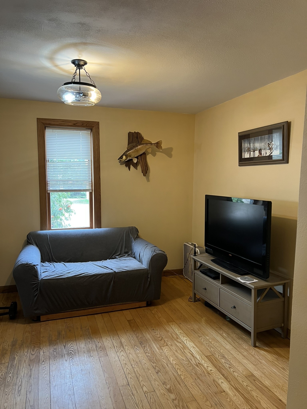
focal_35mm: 26
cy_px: 204
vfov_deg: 67.3
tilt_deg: -5.6
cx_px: 154
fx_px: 307
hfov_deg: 53.1
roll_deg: -0.5
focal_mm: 5.7
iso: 100
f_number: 1.5
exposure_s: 1/60
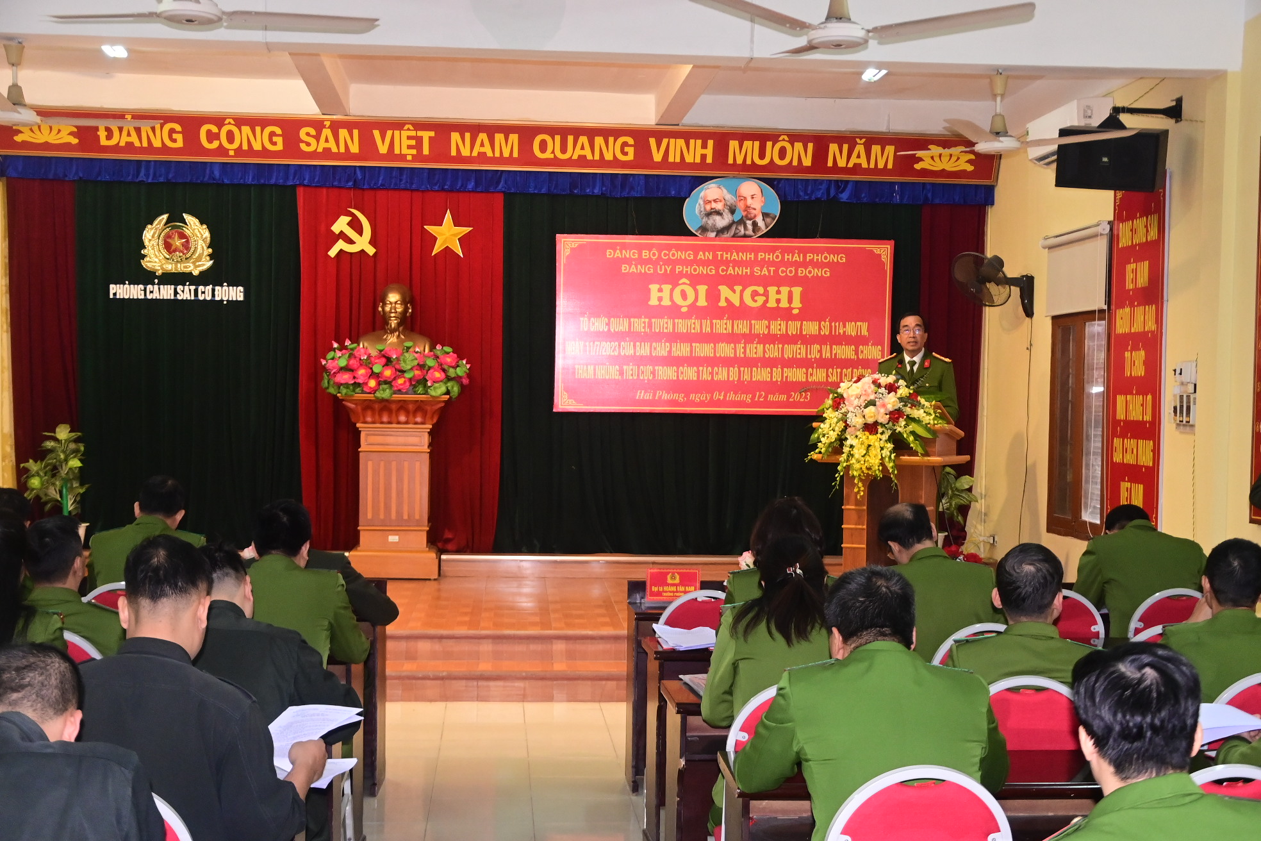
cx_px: 630
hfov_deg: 41.1
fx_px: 1681
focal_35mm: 48
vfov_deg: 28.1
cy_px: 420
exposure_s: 1/200
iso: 2500
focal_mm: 32
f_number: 5
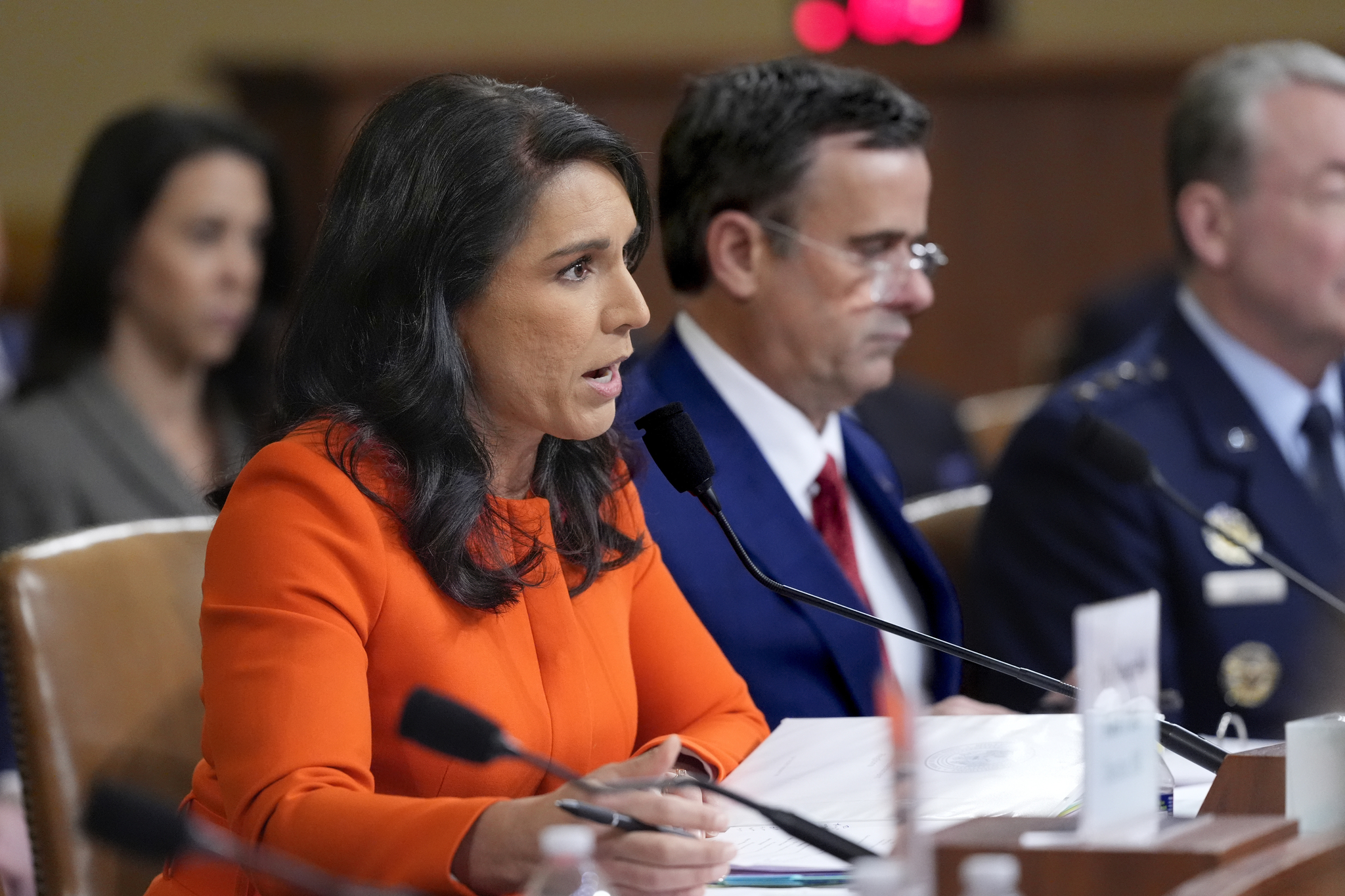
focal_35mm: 300
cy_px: 448
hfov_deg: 6.9
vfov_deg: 4.6
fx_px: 11207
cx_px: 672
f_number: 3.5
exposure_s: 1/400
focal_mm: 300
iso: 6400
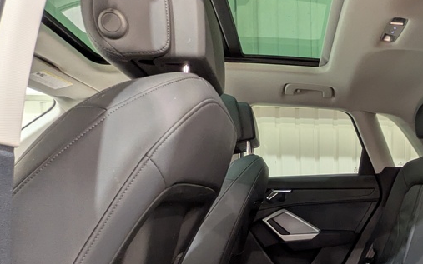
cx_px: 339
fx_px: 346
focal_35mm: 30
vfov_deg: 38.4
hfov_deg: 58.1
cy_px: 247
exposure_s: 1/24
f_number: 2.2
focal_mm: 1.83
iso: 164
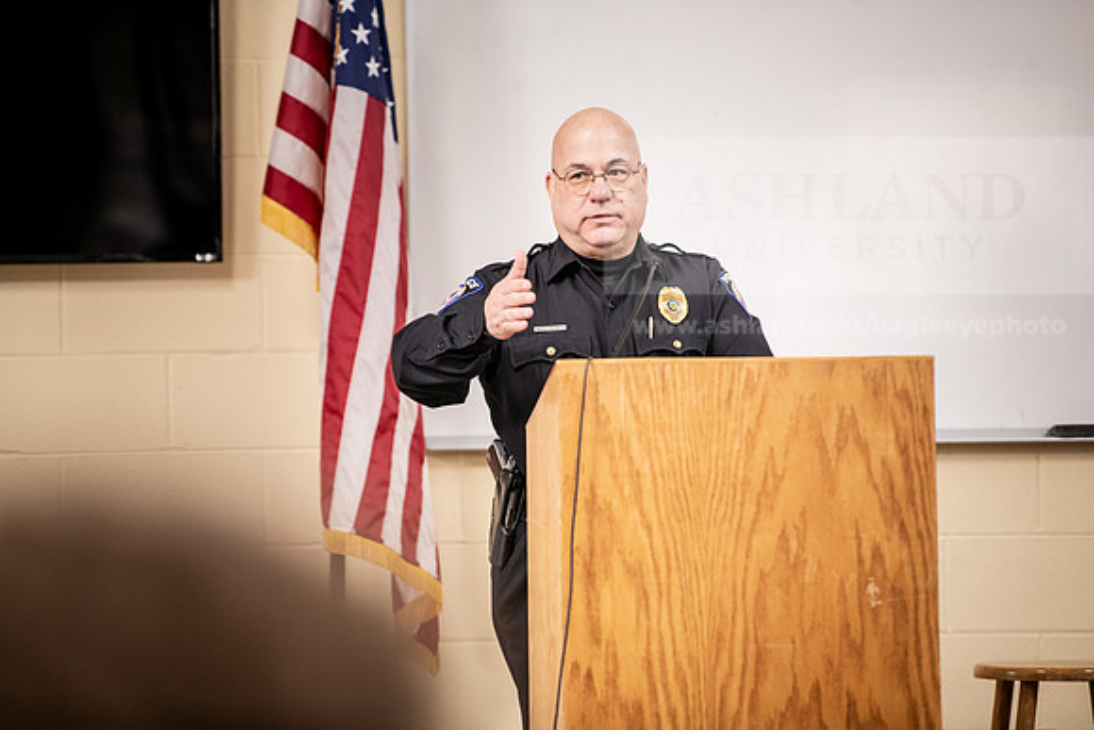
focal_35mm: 200
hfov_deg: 10.3
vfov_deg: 6.9
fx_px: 6079
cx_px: 547
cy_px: 365
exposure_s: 1/200
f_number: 2.8
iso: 2000
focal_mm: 200
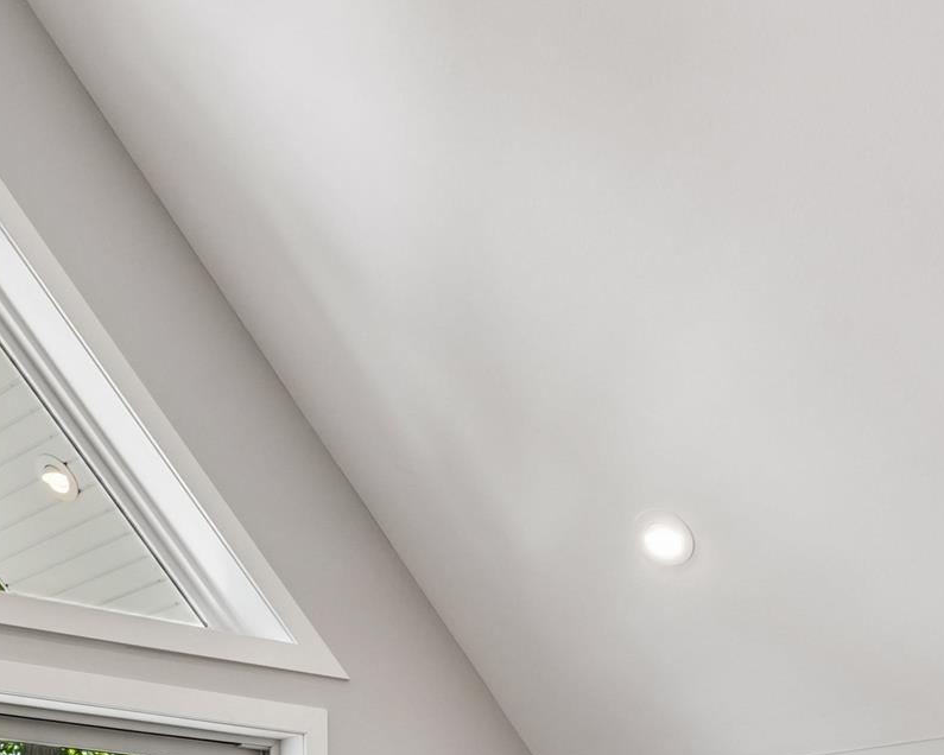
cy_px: 1024
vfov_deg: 22.9
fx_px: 1620
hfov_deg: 32.5
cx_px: 445
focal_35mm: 58
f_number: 10
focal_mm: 16
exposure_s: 1/25
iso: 800
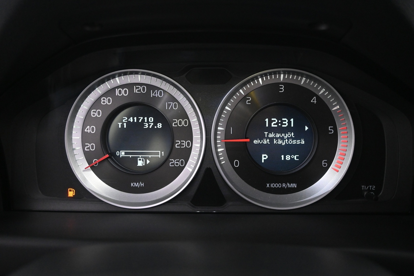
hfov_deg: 57.2
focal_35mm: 33
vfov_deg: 40.0
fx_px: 379
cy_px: 138
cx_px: 207
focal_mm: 22
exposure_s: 1/80
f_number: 4.5
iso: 3200
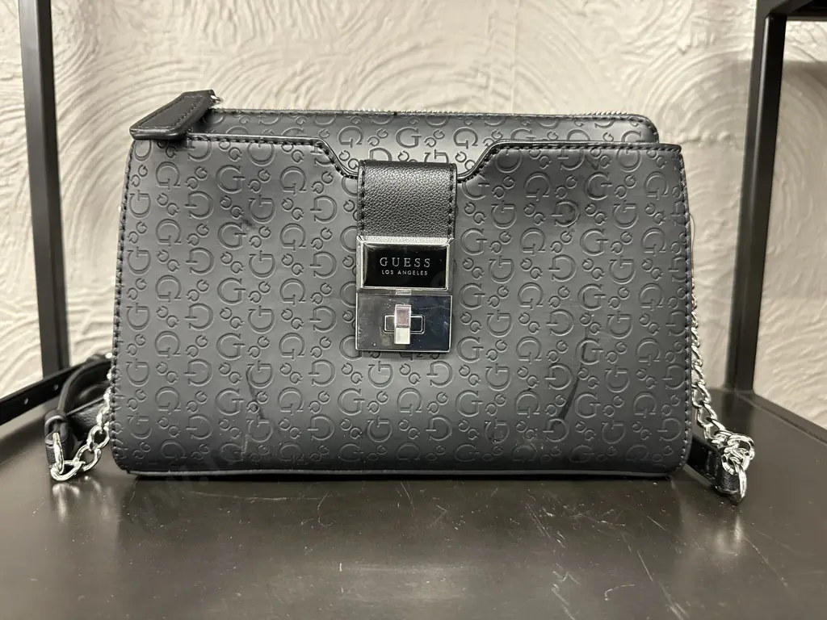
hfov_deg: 71.6
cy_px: 310
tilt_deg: -8.4
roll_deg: -0.3
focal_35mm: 24
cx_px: 414
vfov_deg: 56.8
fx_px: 573
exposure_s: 1/50
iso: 500
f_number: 1.78
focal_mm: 6.86
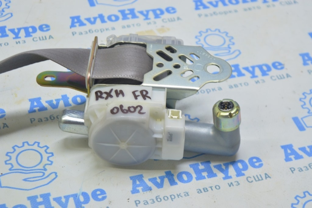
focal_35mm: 82
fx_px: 714
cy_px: 104
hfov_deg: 24.6
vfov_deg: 16.5
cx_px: 156
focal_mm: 55
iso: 400
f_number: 5.6
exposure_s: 1/20
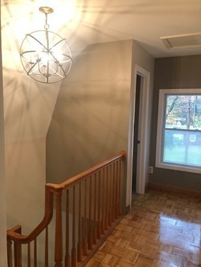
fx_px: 217
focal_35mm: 28
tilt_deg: -6.3
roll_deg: -0.5
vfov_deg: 63.4
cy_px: 134
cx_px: 100
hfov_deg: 49.8
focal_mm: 3.99
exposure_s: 1/20
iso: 40
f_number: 1.8
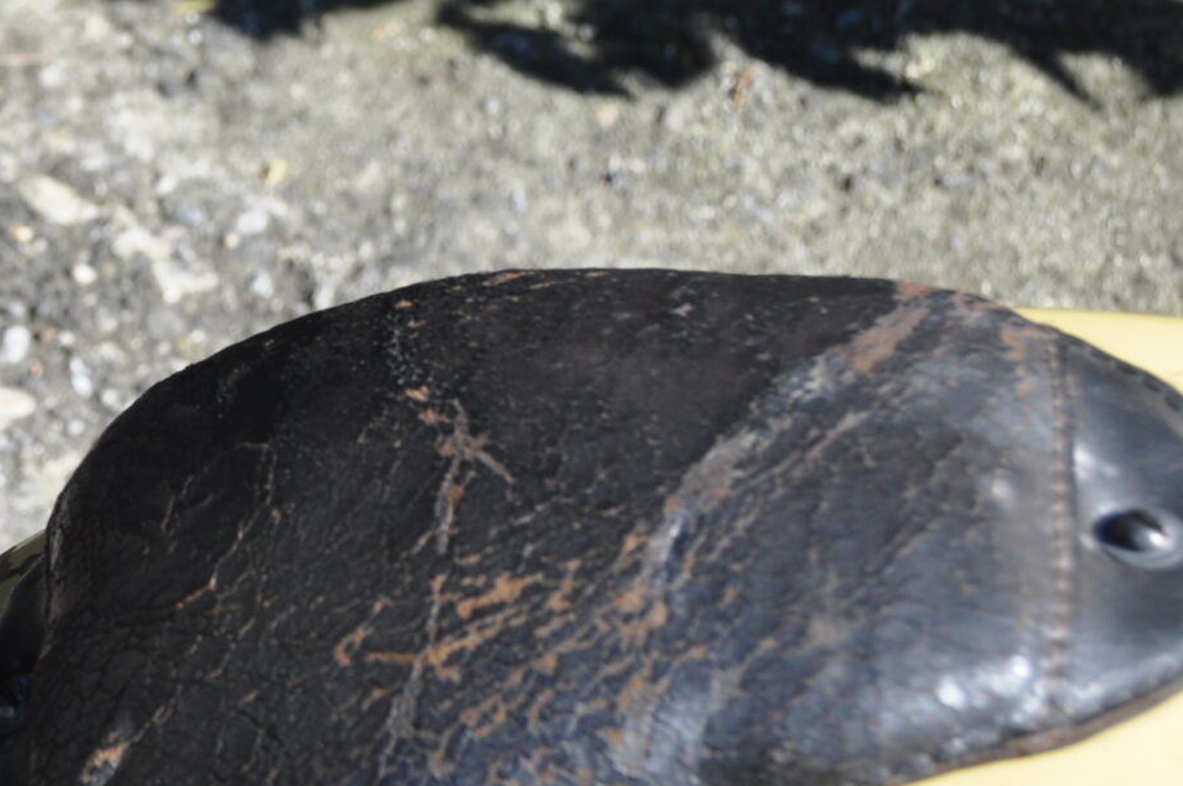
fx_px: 3722
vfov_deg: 12.1
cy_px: 396
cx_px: -357
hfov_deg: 17.0
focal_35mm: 113
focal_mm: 27
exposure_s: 1/400
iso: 200
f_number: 5.6
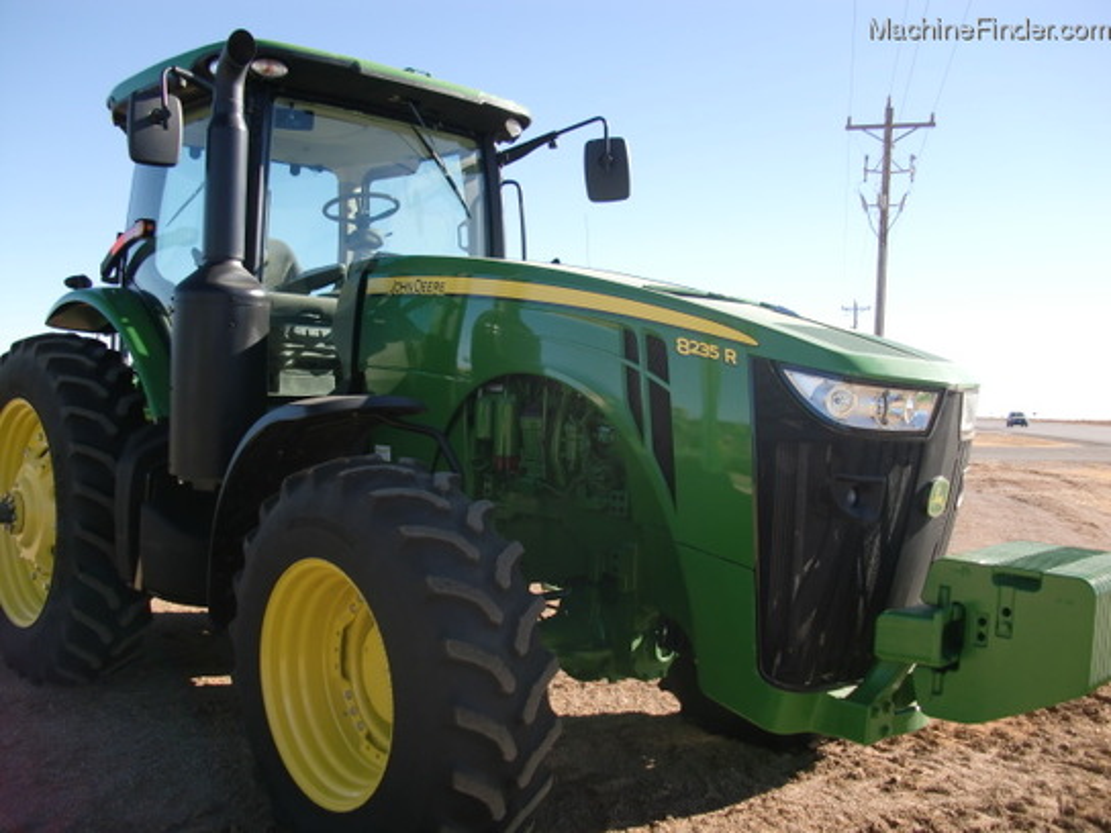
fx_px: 1155
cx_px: 556
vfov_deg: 39.7
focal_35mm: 36
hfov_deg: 51.4
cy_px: 416
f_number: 2.8
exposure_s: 1/640
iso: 64
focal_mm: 6.3
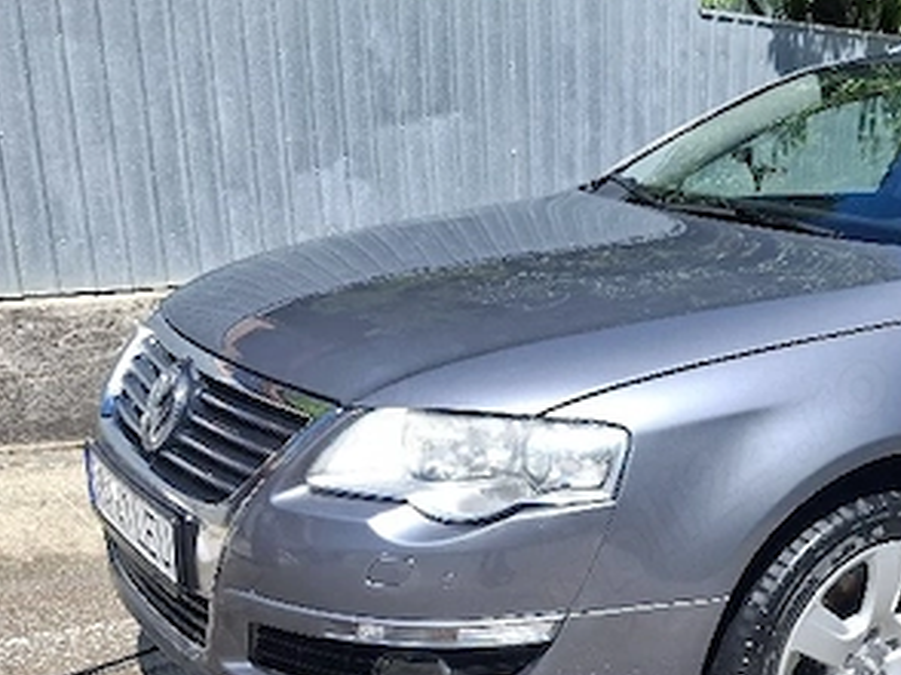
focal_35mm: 47
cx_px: 812
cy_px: 522
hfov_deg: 37.8
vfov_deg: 30.2
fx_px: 1222
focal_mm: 5.54
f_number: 1.8
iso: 50
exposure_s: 1/714
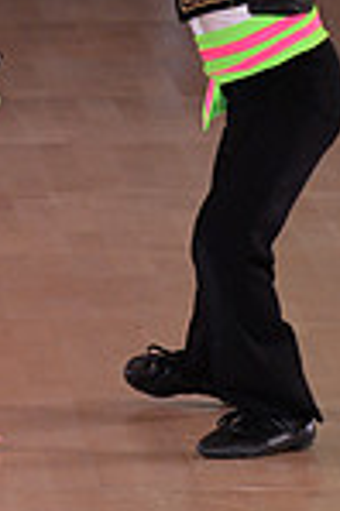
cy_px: -223
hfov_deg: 2.0
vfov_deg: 2.9
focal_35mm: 700
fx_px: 9939
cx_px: -36
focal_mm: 180
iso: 2000
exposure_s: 1/250
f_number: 6.3
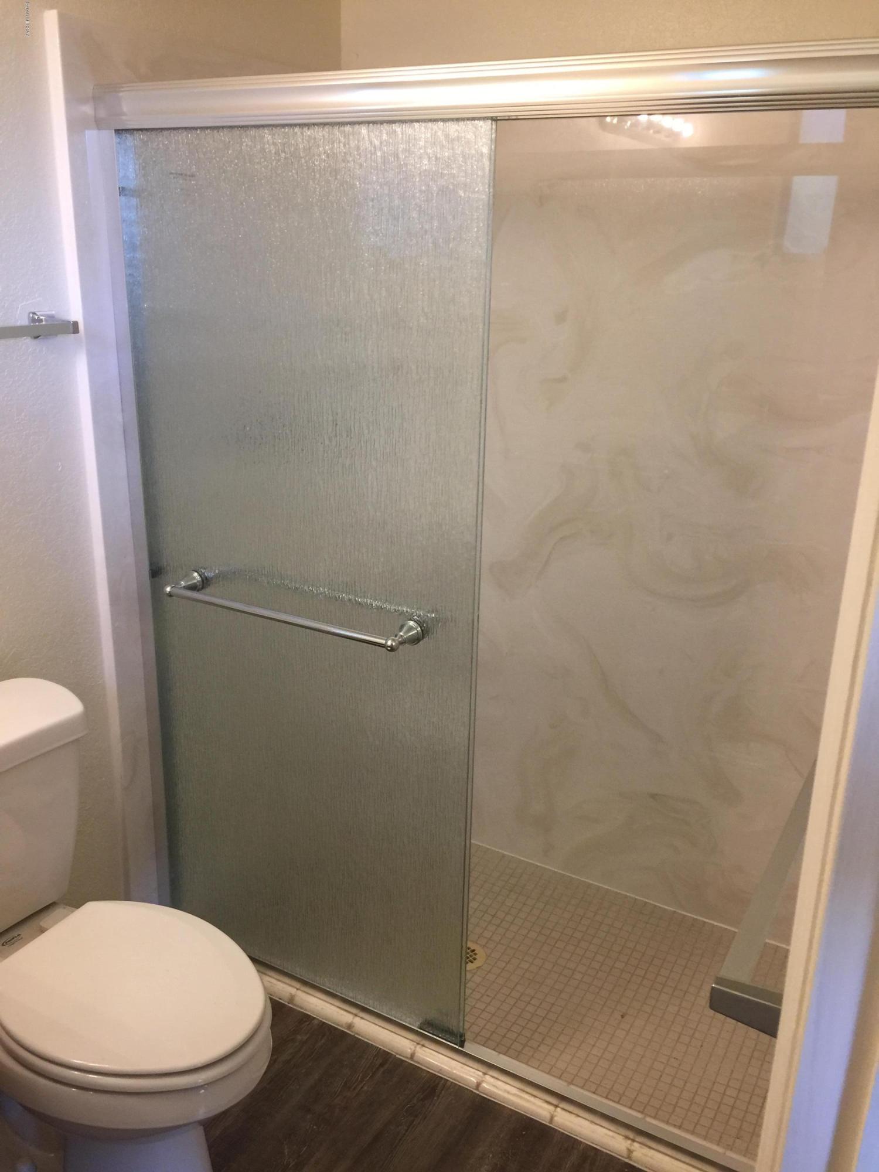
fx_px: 982
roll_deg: -2.6
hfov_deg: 48.2
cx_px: 440
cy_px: 586
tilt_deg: -18.5
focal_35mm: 29
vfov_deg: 61.7
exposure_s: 1/30
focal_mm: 4.15
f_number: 2.2
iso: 50
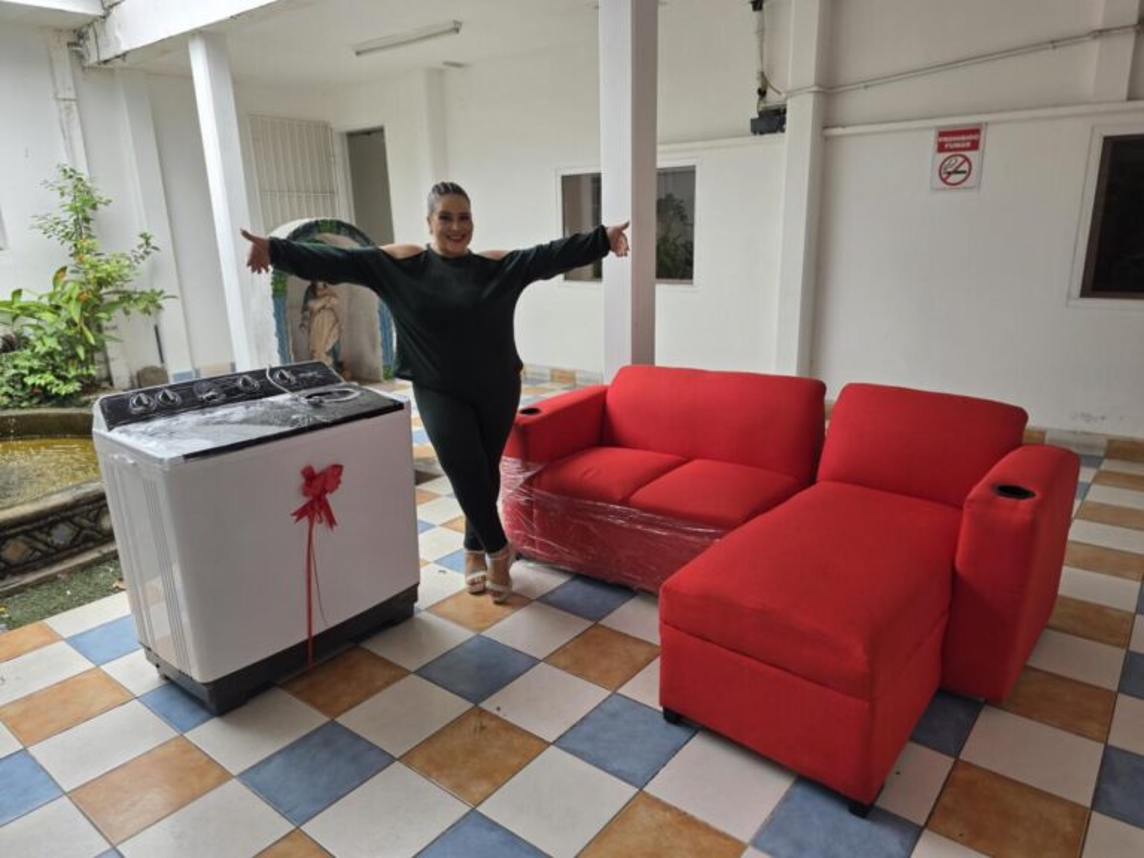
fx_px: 760
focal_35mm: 23
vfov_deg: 58.9
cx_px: 572
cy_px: 429
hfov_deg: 73.9
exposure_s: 1/359
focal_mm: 6.3
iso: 32
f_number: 1.7
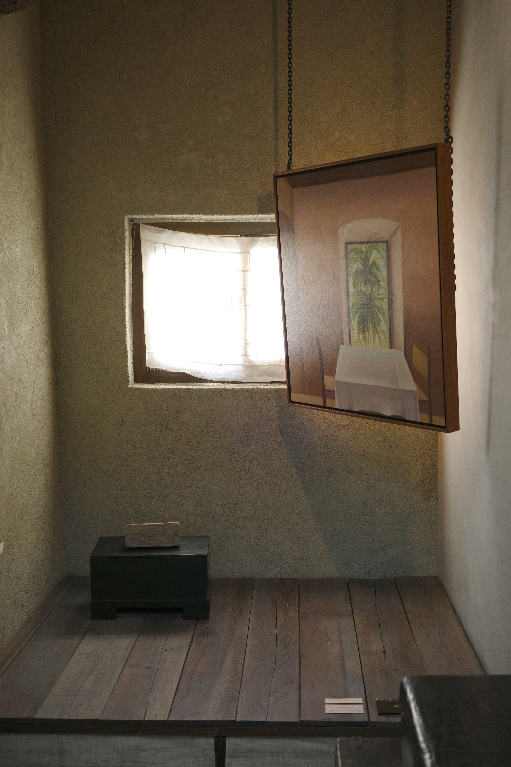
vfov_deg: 48.5
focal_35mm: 40
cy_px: 384
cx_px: 256
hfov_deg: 33.4
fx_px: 852
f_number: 2.8
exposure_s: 1/40
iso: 400
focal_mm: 26
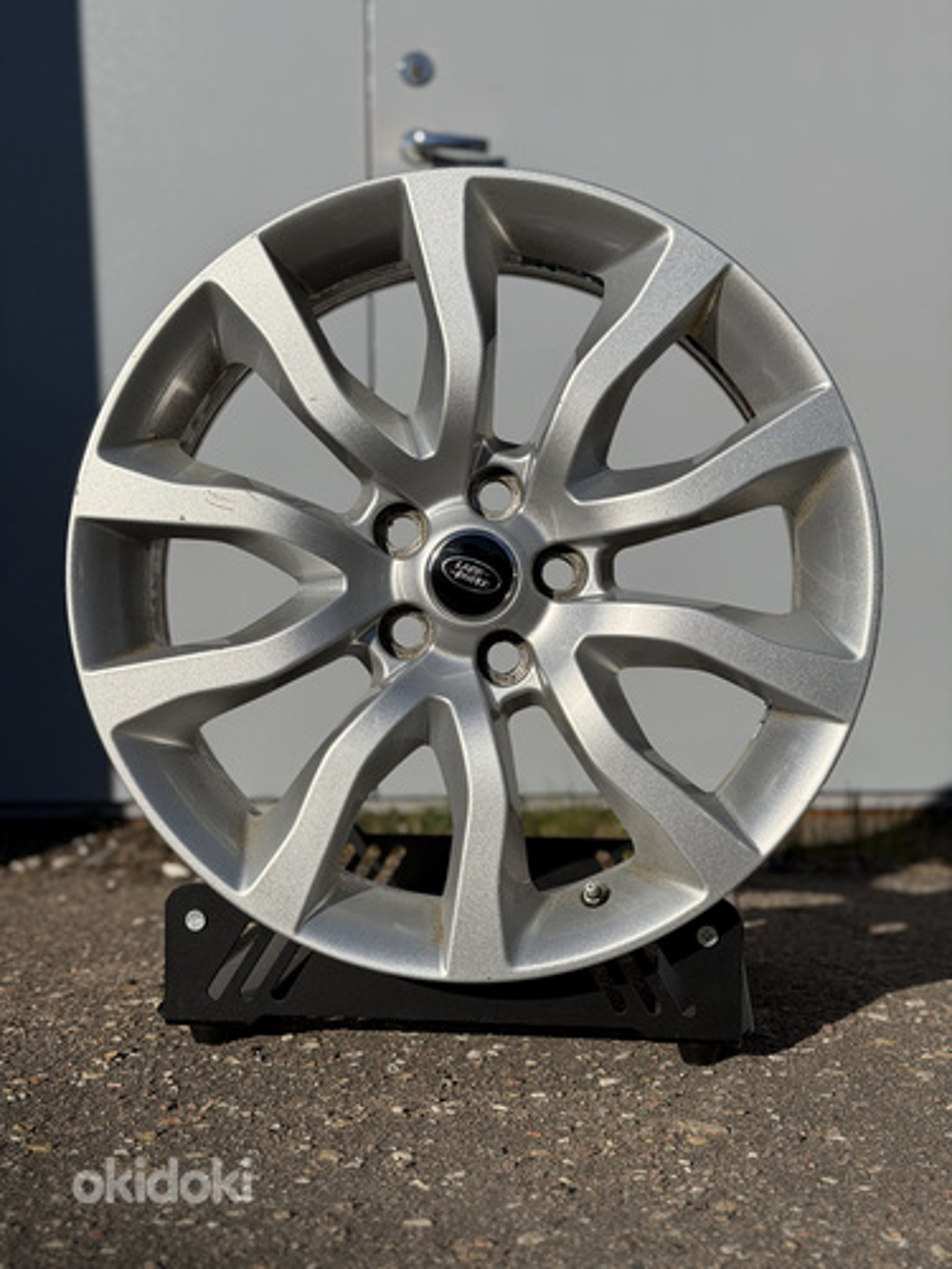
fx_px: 1760
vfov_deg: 39.7
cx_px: 476
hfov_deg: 30.3
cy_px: 634
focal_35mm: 48
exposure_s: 1/9901
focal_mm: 6.76
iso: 64
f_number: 1.78
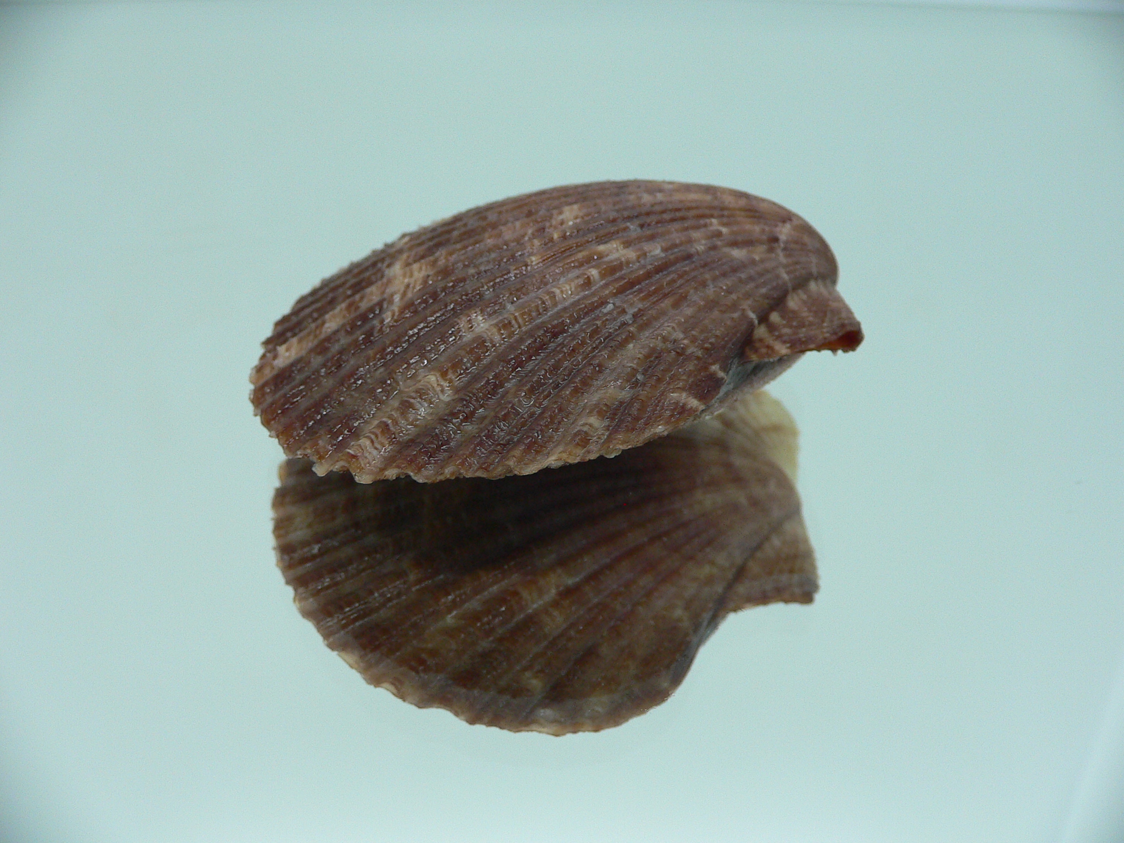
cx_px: 562
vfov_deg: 40.7
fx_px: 1136
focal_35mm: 35
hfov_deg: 52.6
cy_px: 422
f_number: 2.8
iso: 150
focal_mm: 4.6
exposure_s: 1/60
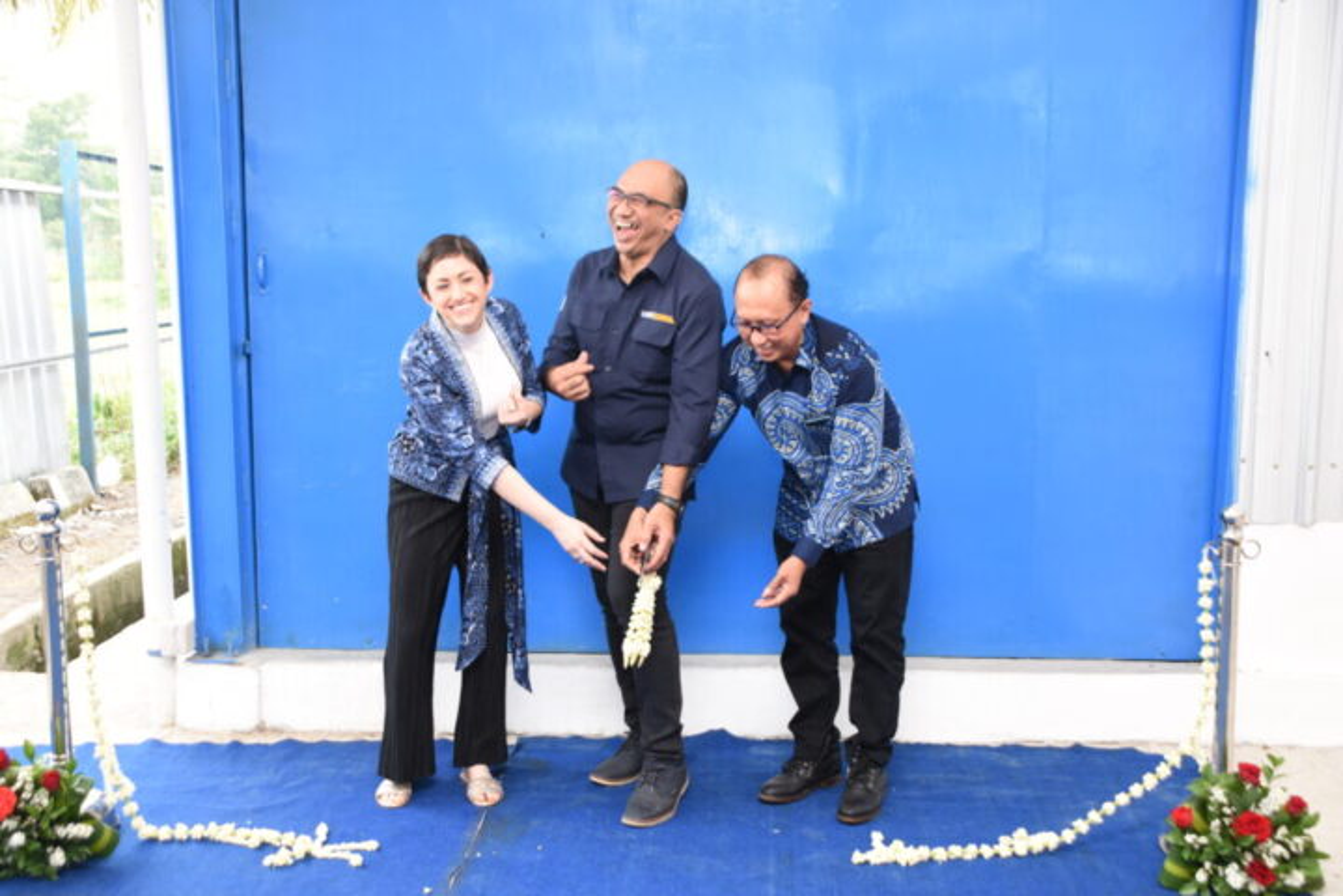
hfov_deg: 49.6
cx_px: 672
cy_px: 448
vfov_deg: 34.2
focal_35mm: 39
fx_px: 1455
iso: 400
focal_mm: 26
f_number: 4
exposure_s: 1/100
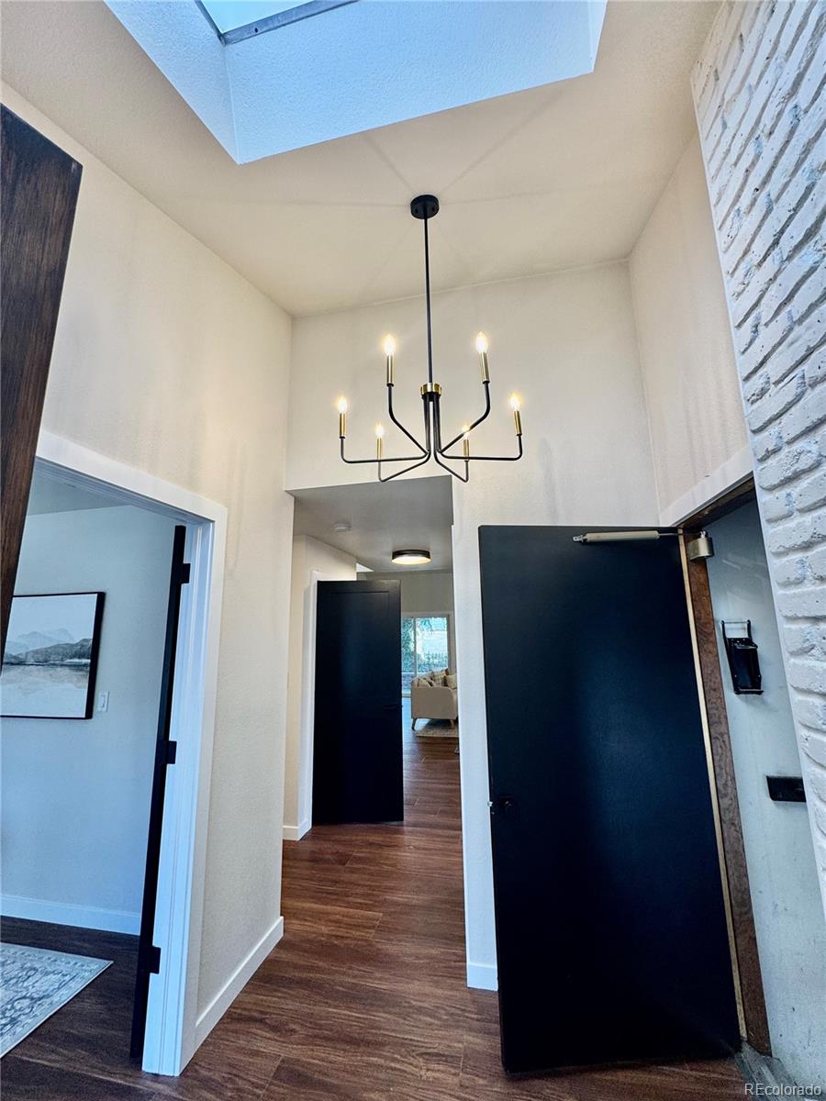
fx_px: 445
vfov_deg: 102.1
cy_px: 550
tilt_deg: +11.2
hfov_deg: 85.7
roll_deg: +1.8
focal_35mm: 14
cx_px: 413
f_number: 2.2
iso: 125
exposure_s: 1/120
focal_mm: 2.22
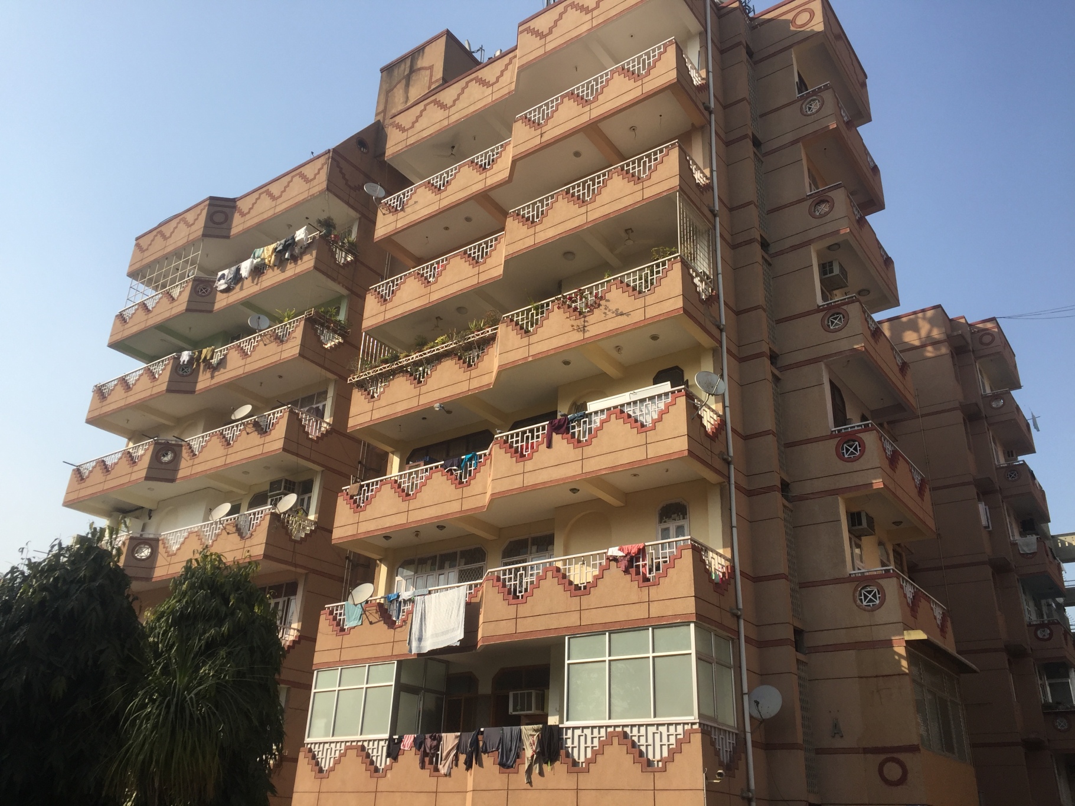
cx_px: 538
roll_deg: -2.1
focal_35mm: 29
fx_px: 901
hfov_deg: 61.7
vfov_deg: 48.2
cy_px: 403
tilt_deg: +28.0
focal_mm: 4.15
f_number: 2.2
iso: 32
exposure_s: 1/1464
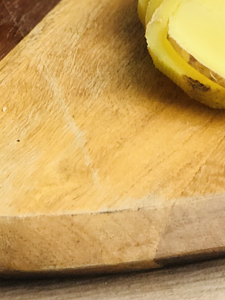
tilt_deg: -19.5
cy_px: -293
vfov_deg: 7.1
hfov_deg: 5.4
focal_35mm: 270
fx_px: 2341
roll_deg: +0.7
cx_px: -129
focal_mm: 6.6
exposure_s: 1/208
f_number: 2.8
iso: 20
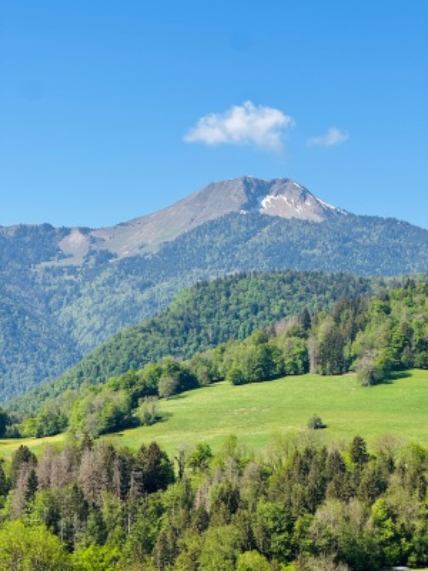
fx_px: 1269
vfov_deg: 25.3
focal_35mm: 77
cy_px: 286
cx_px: 214
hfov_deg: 19.1
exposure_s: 1/626
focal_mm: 9
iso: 25
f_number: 2.8
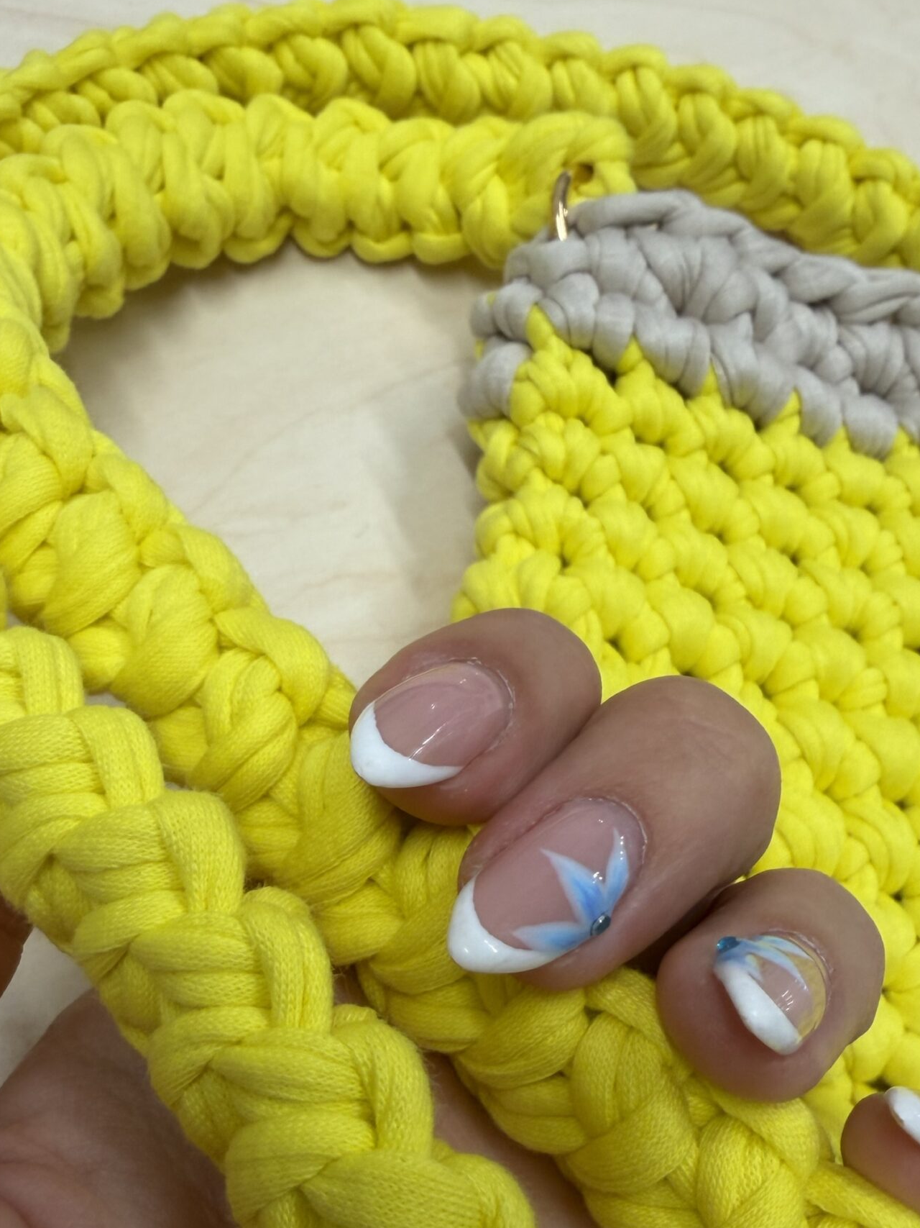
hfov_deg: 39.6
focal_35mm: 36
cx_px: 430
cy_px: 852
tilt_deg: -68.7
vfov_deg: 50.1
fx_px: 1276
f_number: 2.2
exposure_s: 1/100
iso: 64
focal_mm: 2.22
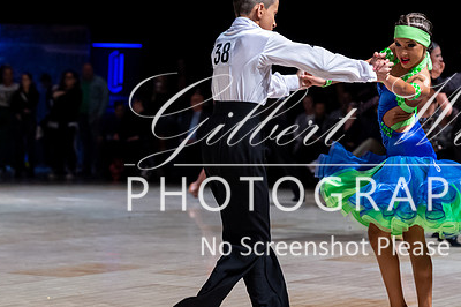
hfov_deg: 13.4
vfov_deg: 9.0
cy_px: 160
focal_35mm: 153
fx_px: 1958
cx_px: 298
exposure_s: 1/400
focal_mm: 90
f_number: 3.5
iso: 3200
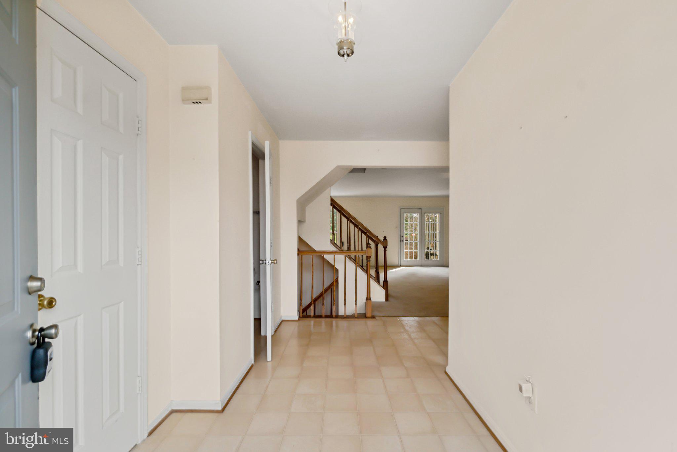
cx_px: 338
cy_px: 226
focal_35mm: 15
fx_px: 282
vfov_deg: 77.3
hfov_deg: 100.4
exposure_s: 1/60
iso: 400
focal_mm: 10
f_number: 8
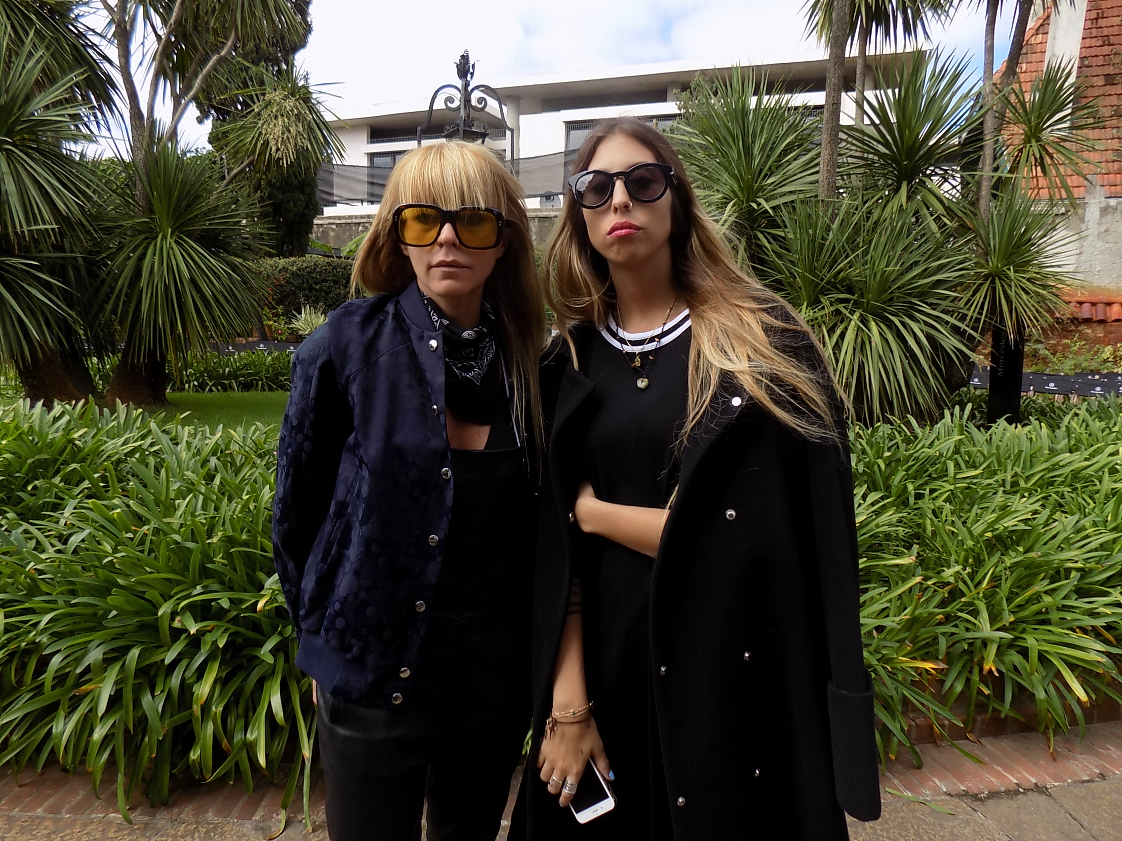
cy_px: 420
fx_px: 745
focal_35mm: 23
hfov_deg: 73.9
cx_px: 561
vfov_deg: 58.9
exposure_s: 1/500
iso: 80
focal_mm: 4
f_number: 3.1
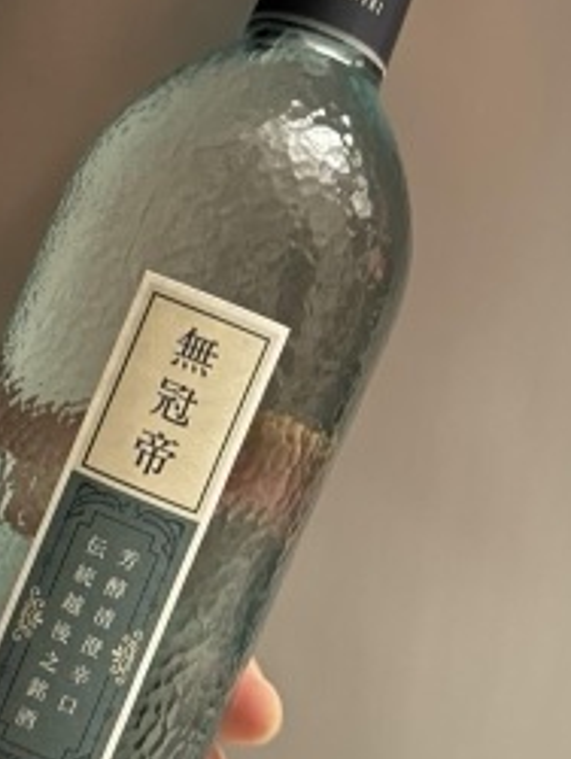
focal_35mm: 46
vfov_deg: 41.2
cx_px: 88
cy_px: 380
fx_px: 1010
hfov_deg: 30.5
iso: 1250
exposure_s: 1/18
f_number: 1.78
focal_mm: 6.86
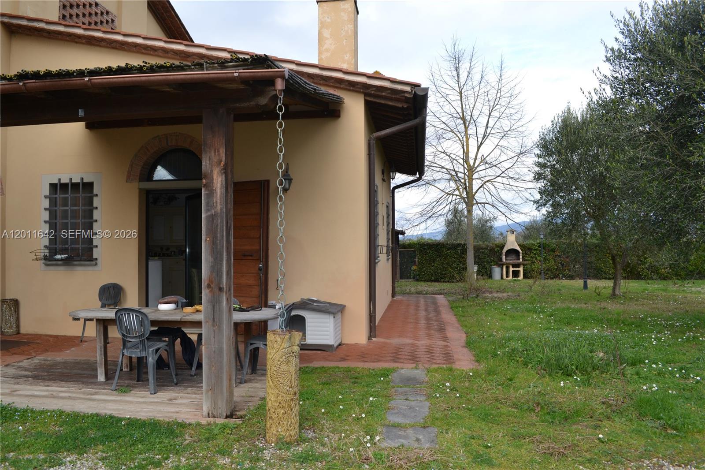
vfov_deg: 47.9
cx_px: 352
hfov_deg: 67.4
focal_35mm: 27
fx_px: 529
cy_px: 235
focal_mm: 18
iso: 100
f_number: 8
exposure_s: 1/100
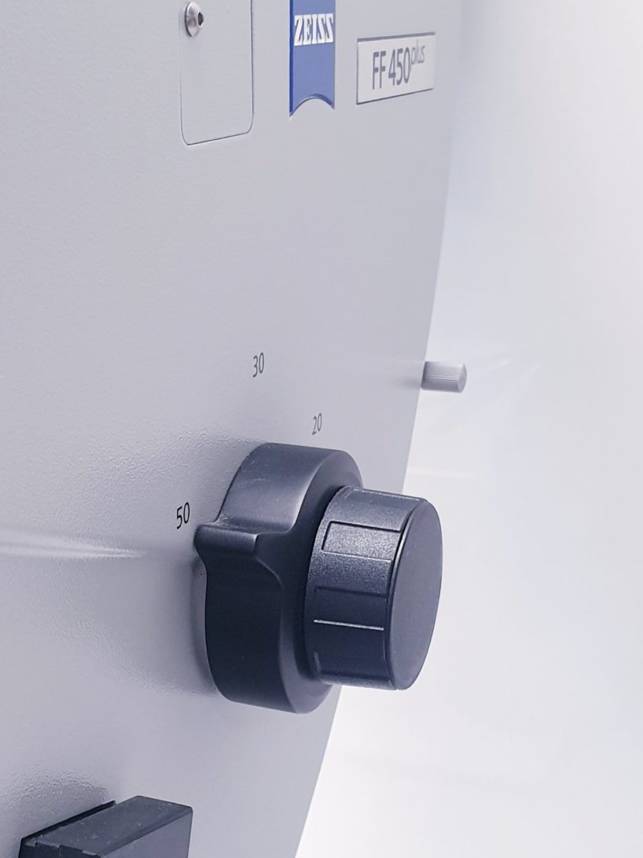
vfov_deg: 31.4
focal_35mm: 61
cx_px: 171
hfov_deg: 23.8
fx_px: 1511
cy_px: 589
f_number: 2.4
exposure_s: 1/50
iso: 160
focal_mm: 4.3
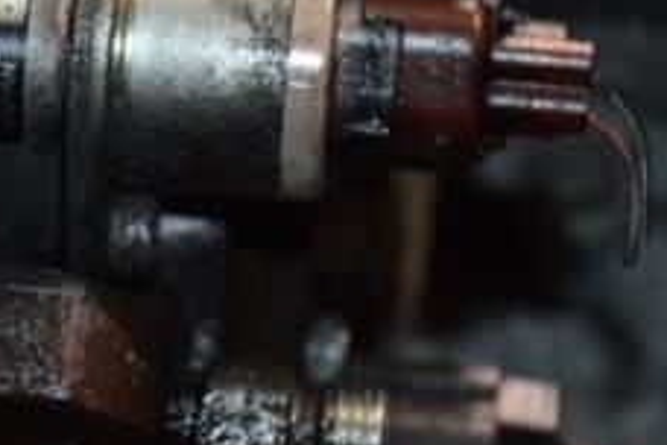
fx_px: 3798
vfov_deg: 6.7
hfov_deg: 10.0
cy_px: 179
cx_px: -20
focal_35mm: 205
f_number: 5
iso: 800
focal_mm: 52
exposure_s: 1/60
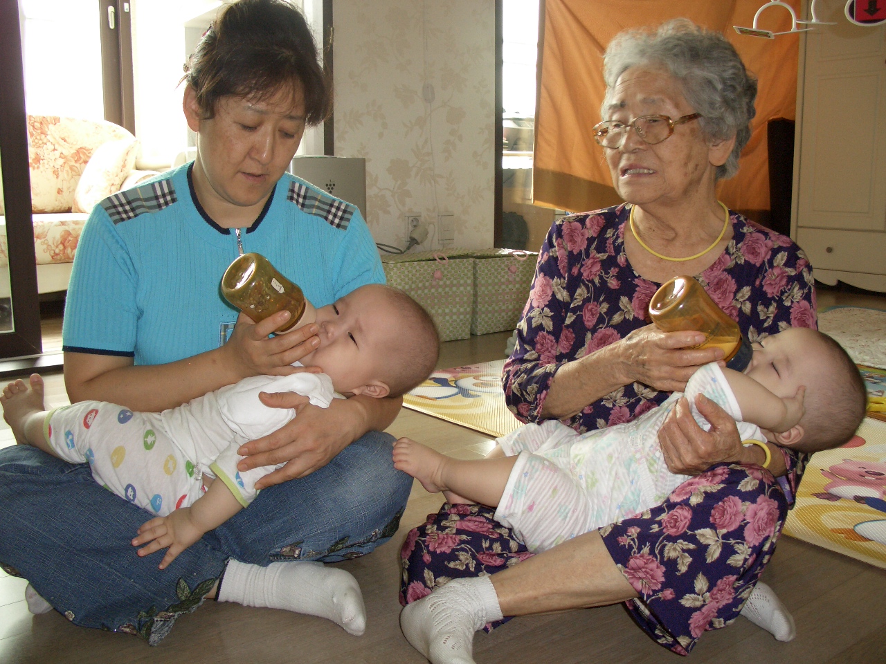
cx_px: 443
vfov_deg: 42.9
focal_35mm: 33
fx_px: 845
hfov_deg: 55.4
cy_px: 332
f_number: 2.8
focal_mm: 7.1
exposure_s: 1/60
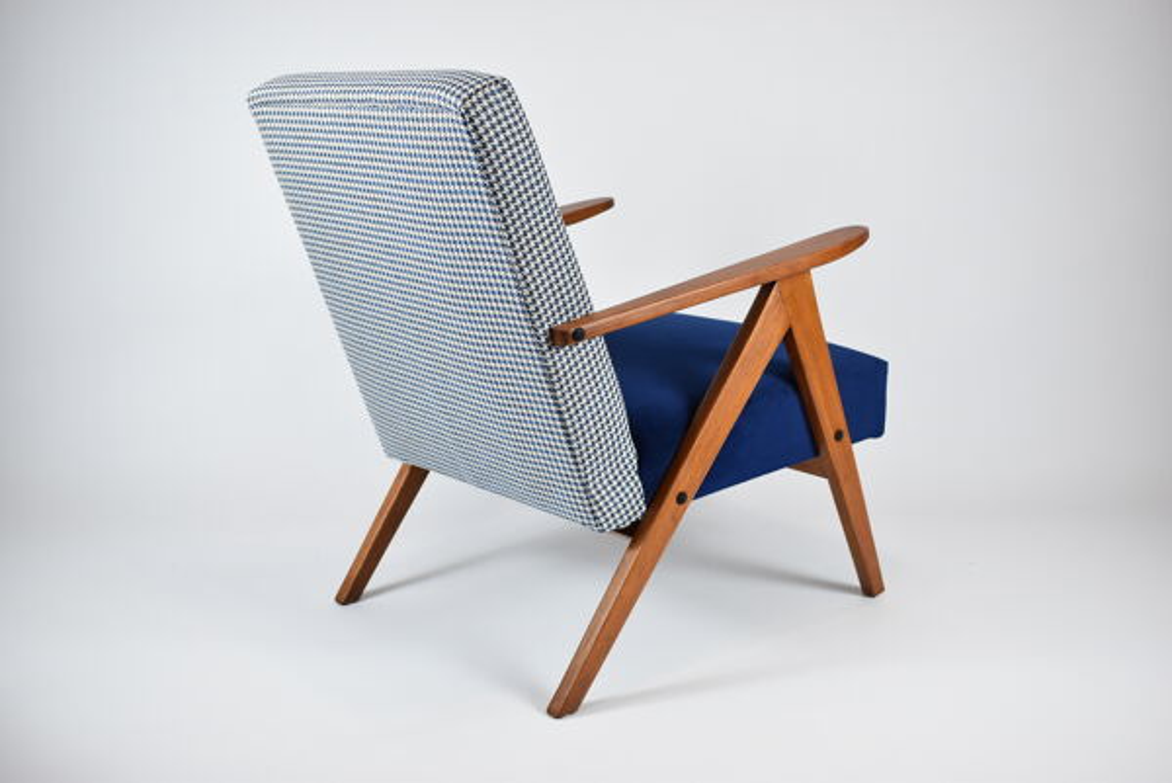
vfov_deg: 33.1
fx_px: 1319
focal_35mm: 40
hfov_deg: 47.9
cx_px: 586
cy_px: 392
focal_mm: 27
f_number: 5
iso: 800
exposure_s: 1/125
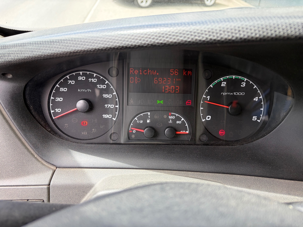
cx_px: 152
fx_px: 228
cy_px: 114
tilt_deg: -33.9
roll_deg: -2.3
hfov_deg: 67.3
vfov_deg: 53.1
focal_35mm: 26
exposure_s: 1/192
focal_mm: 5.96
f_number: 1.6
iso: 64
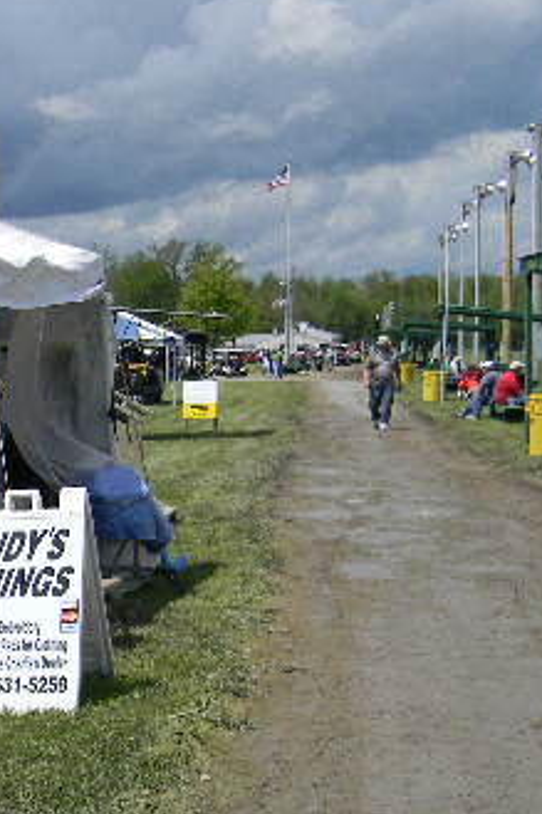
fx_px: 1876
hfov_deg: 15.4
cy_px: 520
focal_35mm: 83
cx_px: -223
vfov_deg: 24.4
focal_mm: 7.3
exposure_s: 1/296
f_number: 7.6
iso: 80
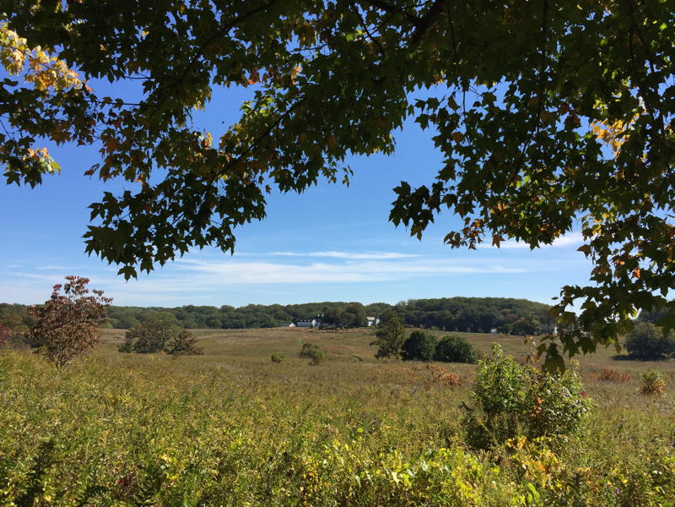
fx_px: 565
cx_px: 338
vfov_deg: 48.2
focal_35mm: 29
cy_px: 254
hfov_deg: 61.7
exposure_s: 1/2326
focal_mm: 4.15
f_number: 2.2
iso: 32
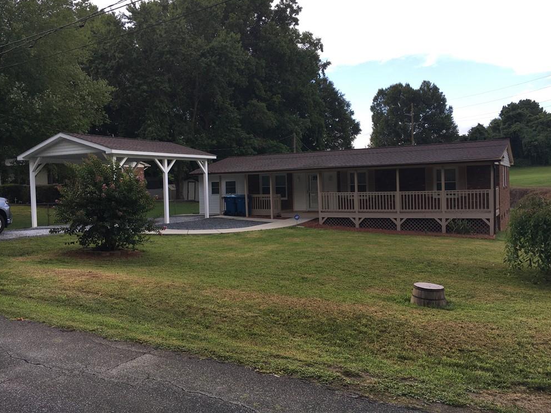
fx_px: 477
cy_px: 200
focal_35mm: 30
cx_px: 280
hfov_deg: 60.0
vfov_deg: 46.8
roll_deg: +0.8
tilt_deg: -3.8
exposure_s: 1/388
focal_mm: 4.15
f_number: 2.2
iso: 25
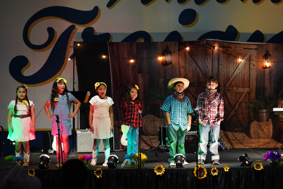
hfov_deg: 24.2
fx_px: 660
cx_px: 166
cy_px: 94
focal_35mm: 84
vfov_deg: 16.3
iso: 3200
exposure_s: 1/160
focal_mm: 70
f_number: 2.8
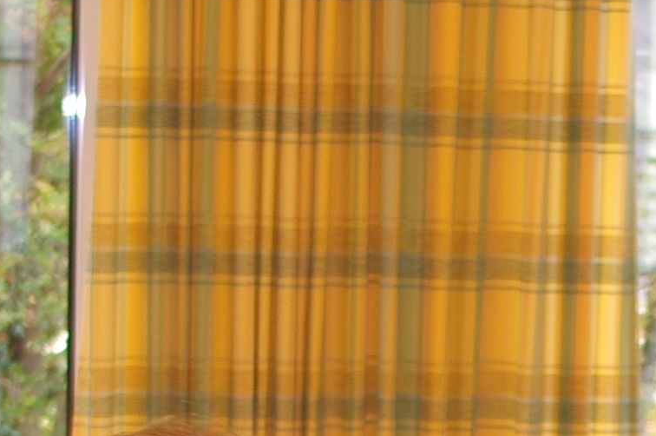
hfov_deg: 7.9
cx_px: 605
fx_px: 4750
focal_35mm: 261
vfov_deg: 5.2
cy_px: 877
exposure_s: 1/25
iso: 200
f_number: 4
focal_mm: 30.63
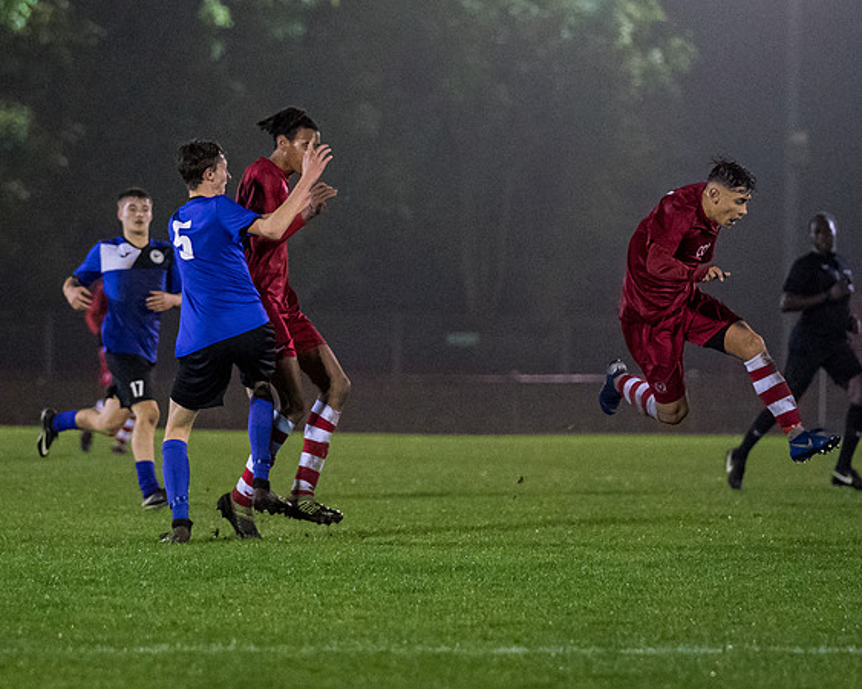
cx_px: 232
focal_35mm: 280
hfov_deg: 6.9
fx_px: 7139
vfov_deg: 5.5
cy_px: 344
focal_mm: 136
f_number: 2.8
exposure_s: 1/1250
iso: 6400
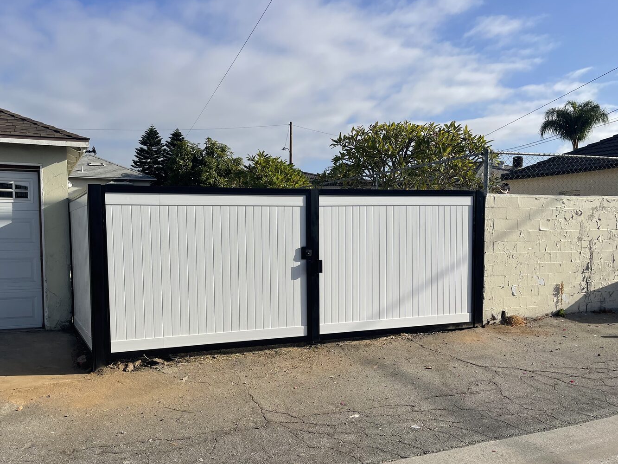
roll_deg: +0.6
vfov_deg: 46.6
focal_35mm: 30
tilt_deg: -3.8
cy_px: 274
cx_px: 267
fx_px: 536
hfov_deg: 59.7
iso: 32
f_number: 1.6
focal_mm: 5.1
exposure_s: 1/4717
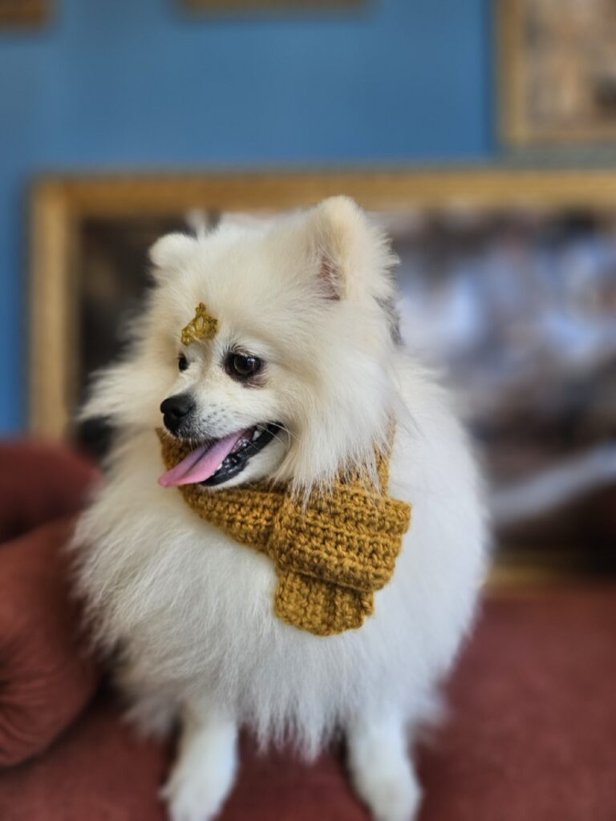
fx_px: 546
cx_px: 308
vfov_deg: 73.9
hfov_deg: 58.9
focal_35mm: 23
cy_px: 410
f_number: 1.8
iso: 80
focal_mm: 5.4
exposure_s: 1/207
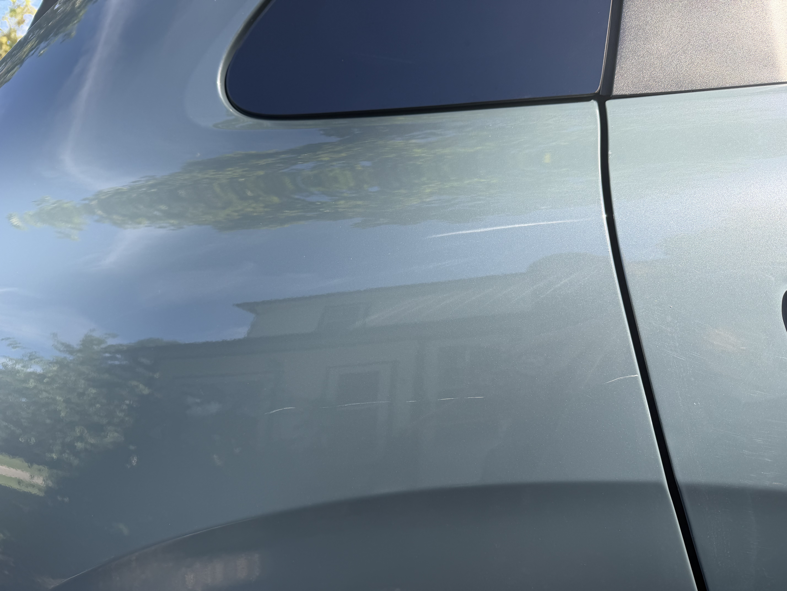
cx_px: 394
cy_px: 296
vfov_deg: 56.8
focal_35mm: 24
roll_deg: +7.3
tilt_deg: -14.8
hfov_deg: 71.6
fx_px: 546
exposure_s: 1/660
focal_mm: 6.76
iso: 80
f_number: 1.78
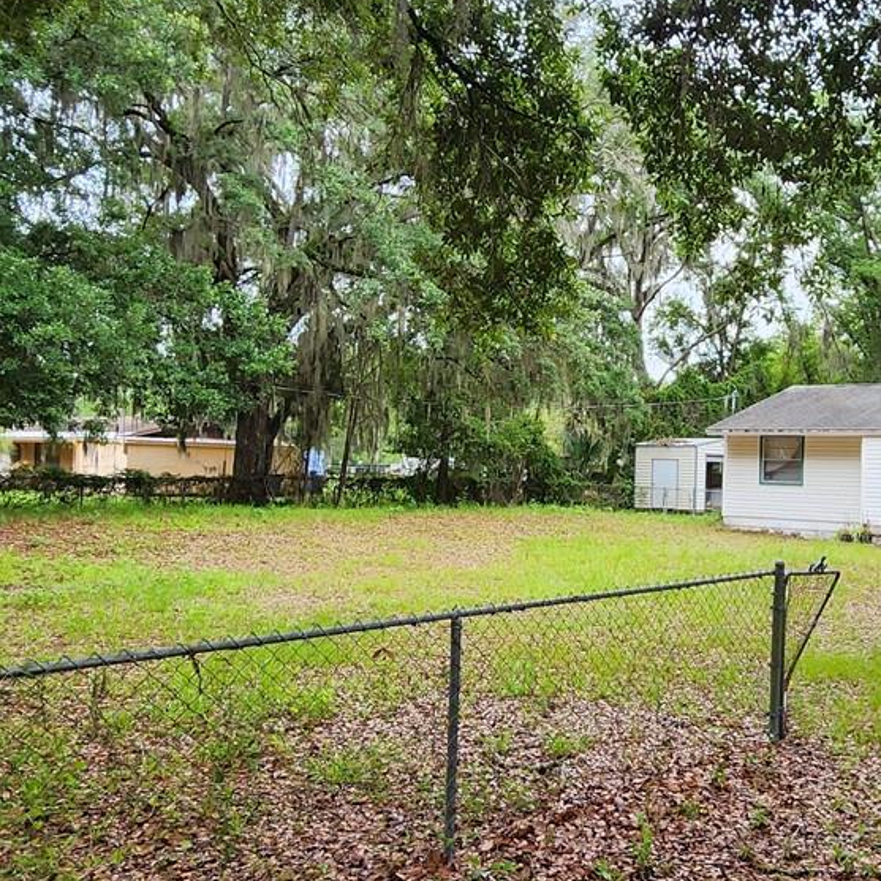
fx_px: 950
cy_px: 471
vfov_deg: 49.7
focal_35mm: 33
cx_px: 732
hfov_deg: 46.5
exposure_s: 1/213
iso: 50
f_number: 2.2
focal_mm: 2.2
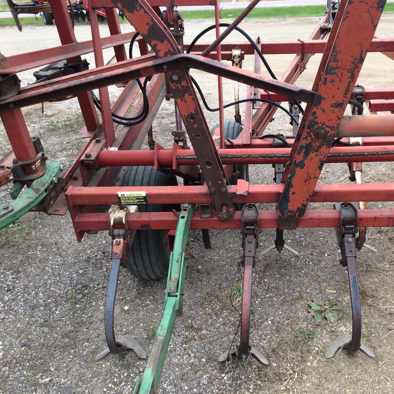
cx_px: 256
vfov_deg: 43.9
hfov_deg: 43.4
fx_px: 489
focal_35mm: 38
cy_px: 196
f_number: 2.4
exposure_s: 1/198
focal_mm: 3.3
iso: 32
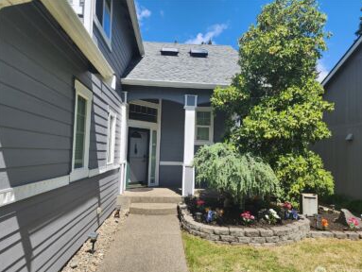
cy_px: 141
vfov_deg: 56.9
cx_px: 186
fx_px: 251
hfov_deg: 71.5
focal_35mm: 24
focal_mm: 6.4
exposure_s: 1/641
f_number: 1.8
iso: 12
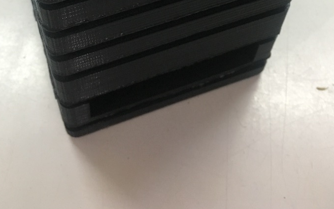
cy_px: -84
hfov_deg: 35.1
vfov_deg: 20.0
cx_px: 153
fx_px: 528
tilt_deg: -49.1
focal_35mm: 58
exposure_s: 1/33
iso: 160
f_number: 2.2
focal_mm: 4.15
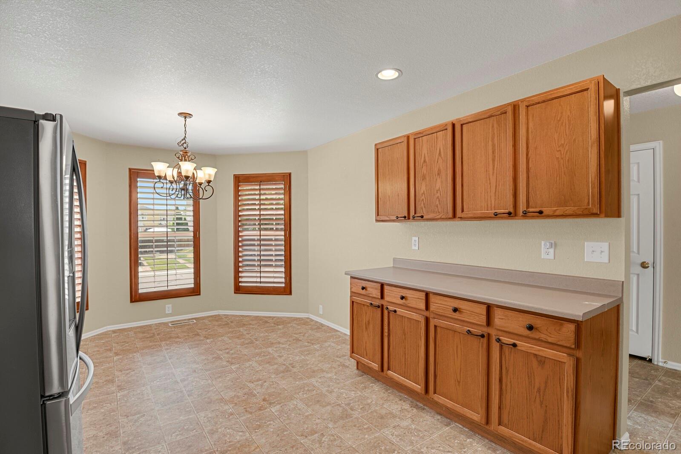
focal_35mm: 17
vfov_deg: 70.4
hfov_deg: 93.3
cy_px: 227
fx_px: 322
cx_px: 340
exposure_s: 1
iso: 250
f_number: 8
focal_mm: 17
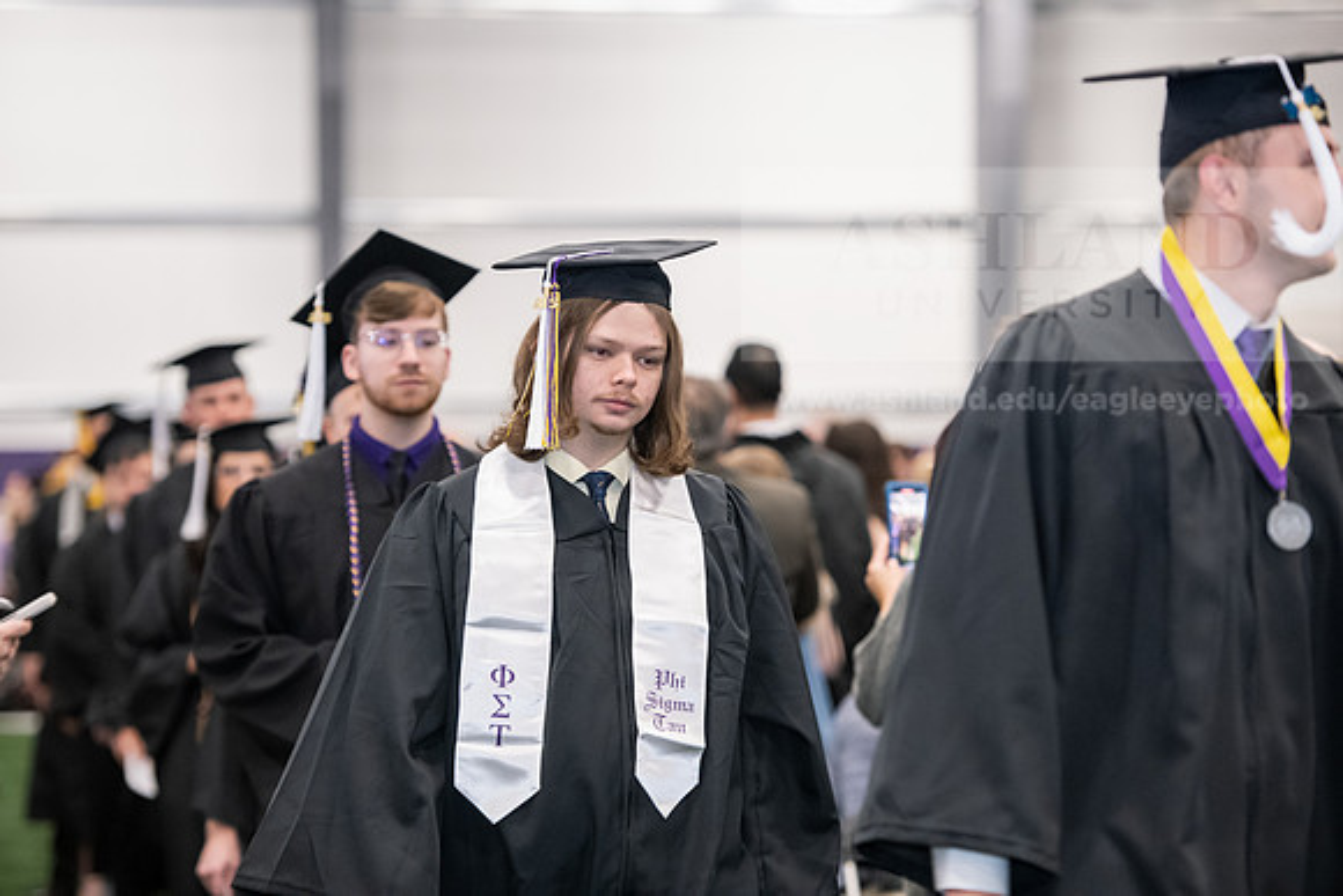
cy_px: 448
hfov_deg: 15.8
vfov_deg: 10.6
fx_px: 4851
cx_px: 672
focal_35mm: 130
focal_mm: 130
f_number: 3.2
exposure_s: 1/200
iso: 3200
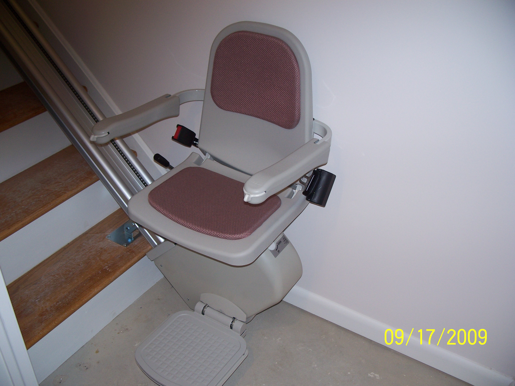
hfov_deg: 50.1
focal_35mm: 37
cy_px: 193
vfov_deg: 38.7
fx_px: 550
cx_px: 258
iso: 125
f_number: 2.8
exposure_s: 1/60
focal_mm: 7.8
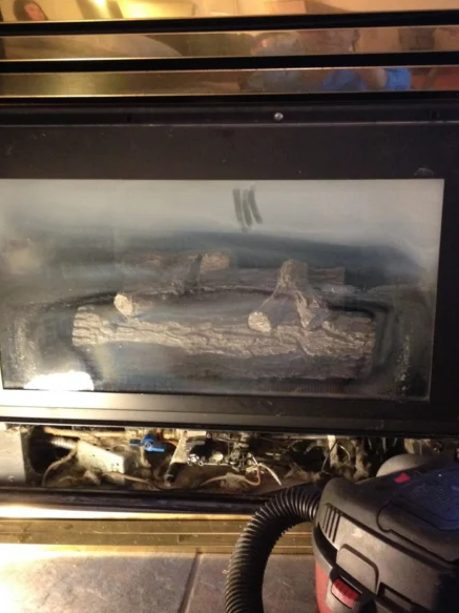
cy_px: 350
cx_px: 233
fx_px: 849
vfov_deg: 39.6
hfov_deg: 30.3
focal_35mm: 48
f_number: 2.4
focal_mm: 4.28
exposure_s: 1/20
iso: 400
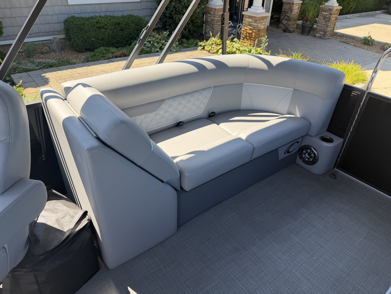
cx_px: 196
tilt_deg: -32.9
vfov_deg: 56.8
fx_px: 271
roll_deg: -3.5
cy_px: 147
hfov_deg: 71.6
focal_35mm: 24
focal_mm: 6.76
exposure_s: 1/1211
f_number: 1.78
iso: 100
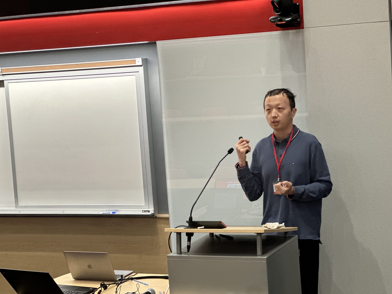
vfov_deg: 19.1
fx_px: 872
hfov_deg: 25.3
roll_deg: +3.8
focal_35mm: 77
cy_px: 147
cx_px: 196
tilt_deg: -4.1
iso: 250
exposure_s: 1/40
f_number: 2.8
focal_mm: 9
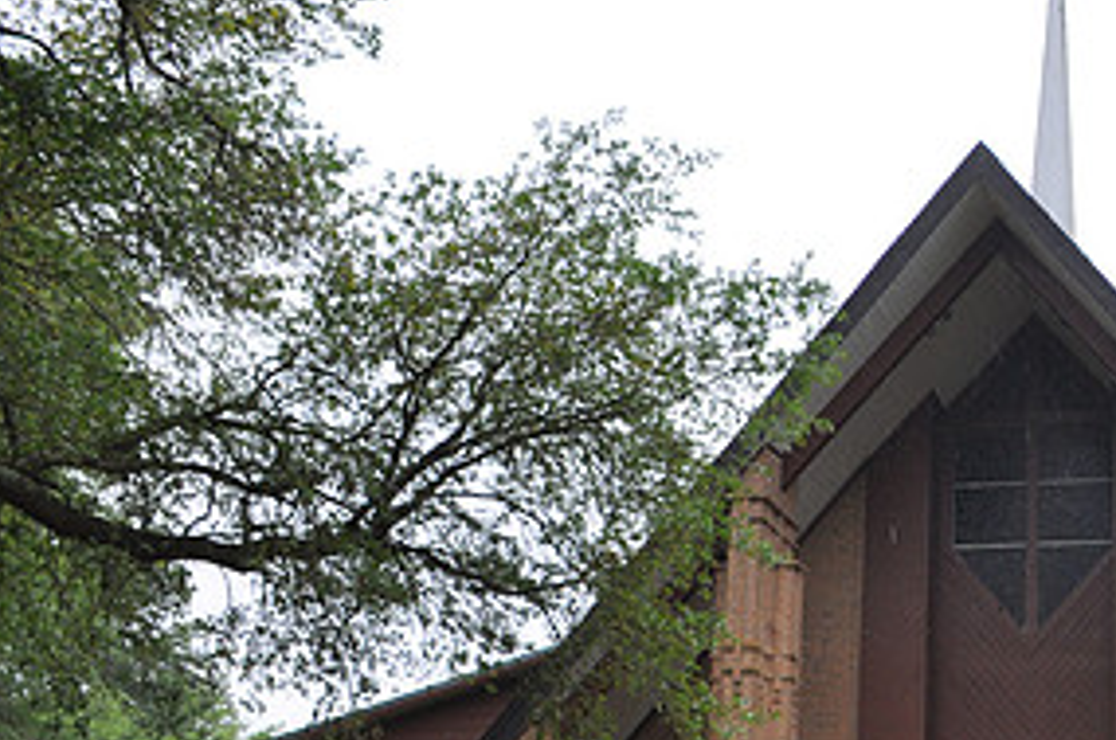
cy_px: 515
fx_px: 1888
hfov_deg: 30.5
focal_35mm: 61
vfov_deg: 22.1
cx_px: 1132
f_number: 11
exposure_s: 1/125
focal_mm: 20
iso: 200
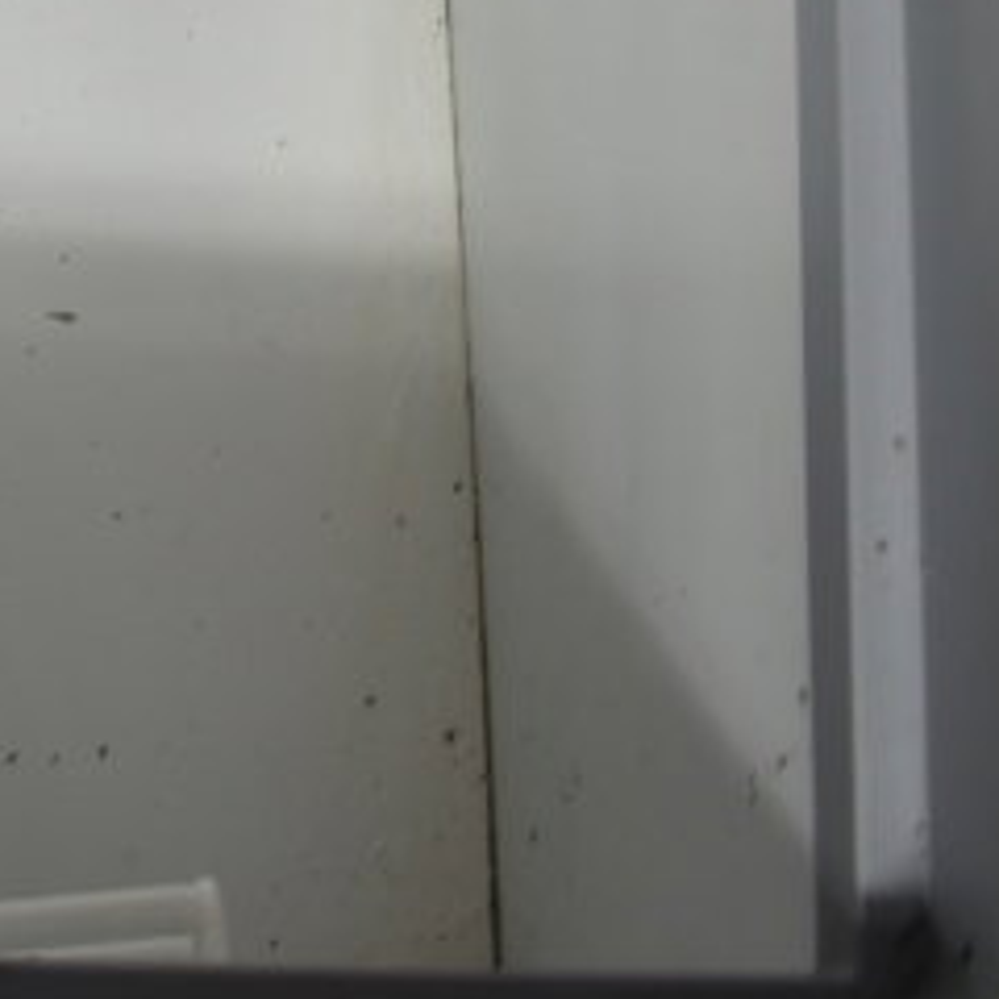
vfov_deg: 16.1
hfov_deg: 17.2
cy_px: -585
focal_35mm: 97
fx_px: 3167
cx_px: -175
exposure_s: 1/30
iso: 400
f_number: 3.8
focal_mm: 20
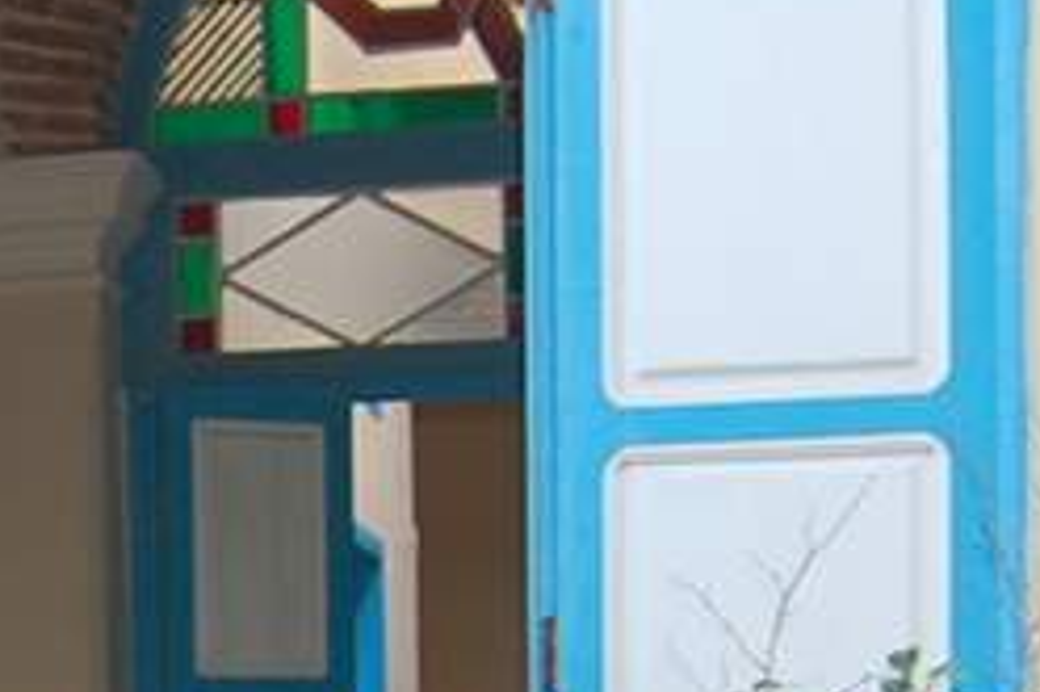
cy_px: 1105
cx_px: -214
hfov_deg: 15.9
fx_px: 3580
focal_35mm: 124
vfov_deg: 10.6
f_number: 3.8
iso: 400
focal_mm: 20
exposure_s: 1/60
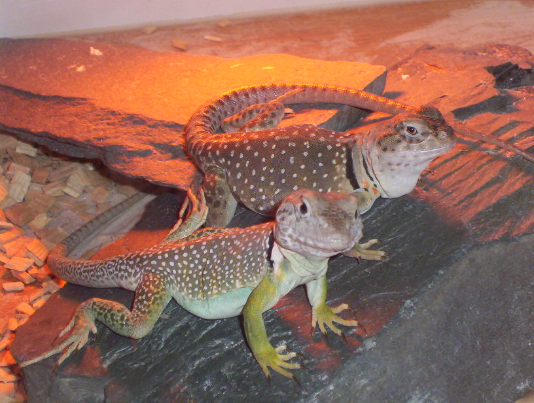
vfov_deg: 13.8
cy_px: 202
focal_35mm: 108
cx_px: 267
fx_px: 1670
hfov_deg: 18.2
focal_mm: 16.61
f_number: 4.72
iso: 140
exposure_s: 1/90
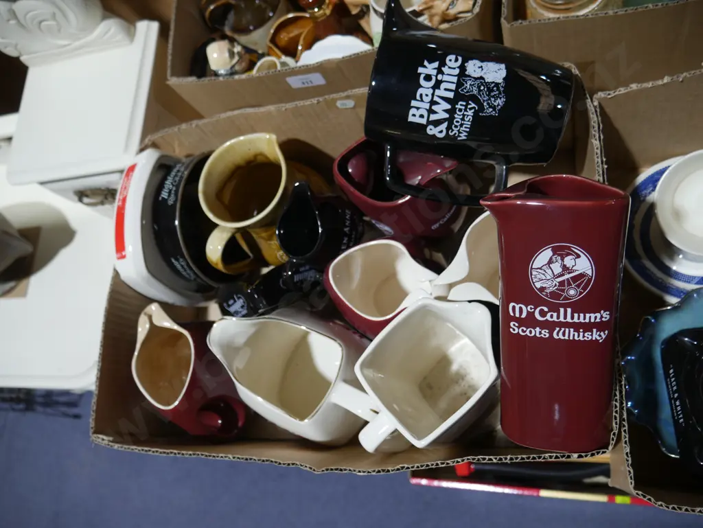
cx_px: 352
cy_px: 264
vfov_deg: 46.8
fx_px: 610
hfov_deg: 59.9
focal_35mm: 30
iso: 200
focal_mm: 15
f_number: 3.6
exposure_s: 1/60
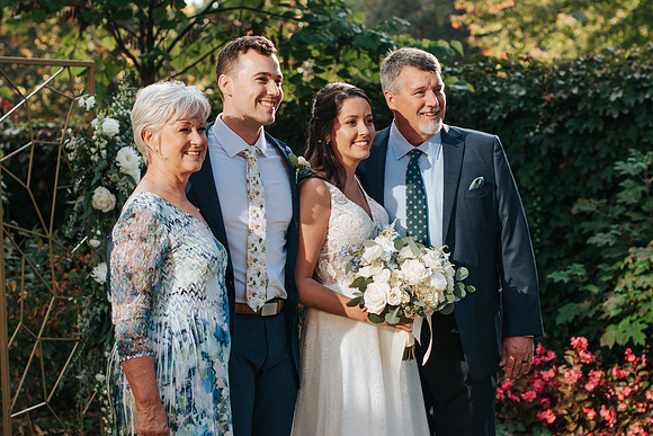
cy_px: 231
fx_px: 1516
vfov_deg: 16.4
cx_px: 364
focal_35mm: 84
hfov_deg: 24.3
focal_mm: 50
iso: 200
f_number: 3.2
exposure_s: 1/400
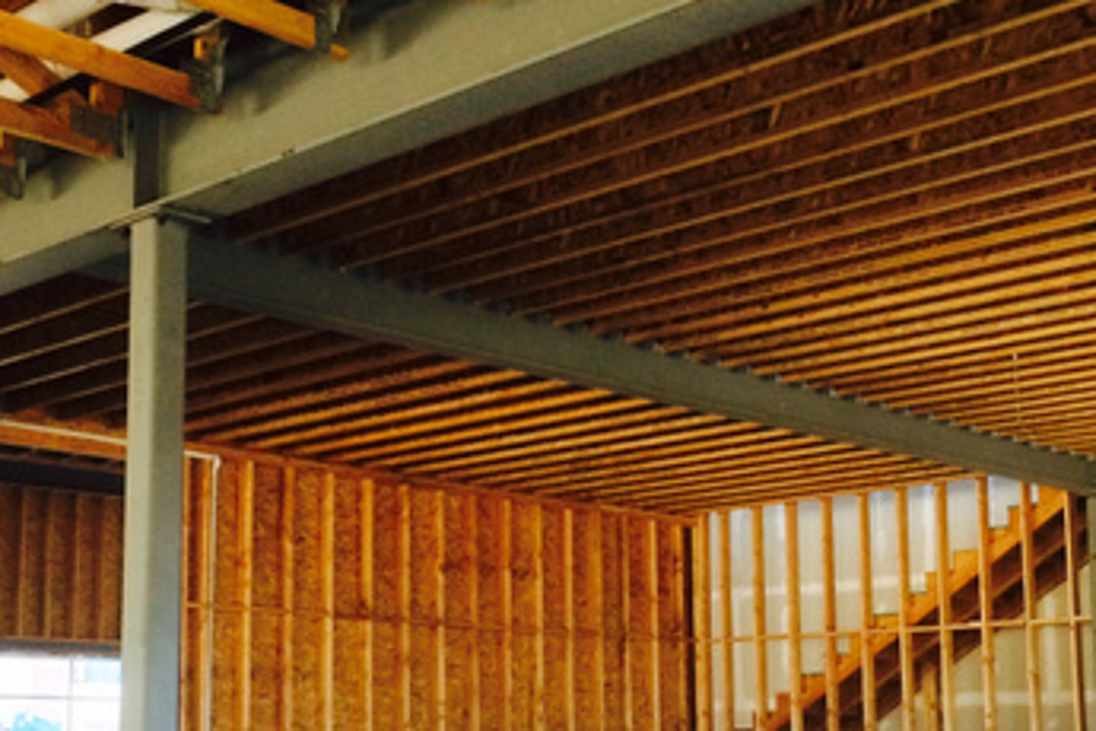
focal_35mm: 56
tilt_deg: +6.3
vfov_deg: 23.9
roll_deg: +0.4
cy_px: 556
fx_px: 1705
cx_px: 537
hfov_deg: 35.6
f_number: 2.2
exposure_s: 1/30
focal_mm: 4.15
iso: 200
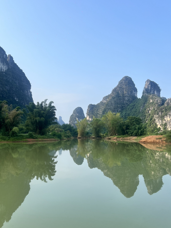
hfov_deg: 45.3
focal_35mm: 31
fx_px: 204
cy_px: 123
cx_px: 72
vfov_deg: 58.3
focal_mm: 5.7
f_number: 1.5
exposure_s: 1/2208
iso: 50
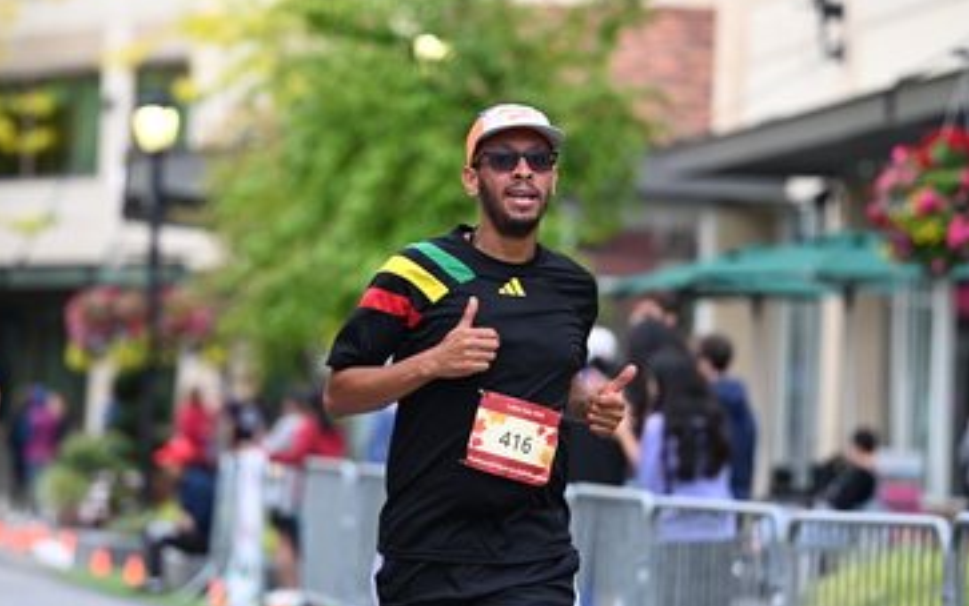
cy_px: 230
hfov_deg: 10.9
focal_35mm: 193
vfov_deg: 6.8
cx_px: 482
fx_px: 5098
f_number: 2.8
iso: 1000
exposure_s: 1/1600
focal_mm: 125
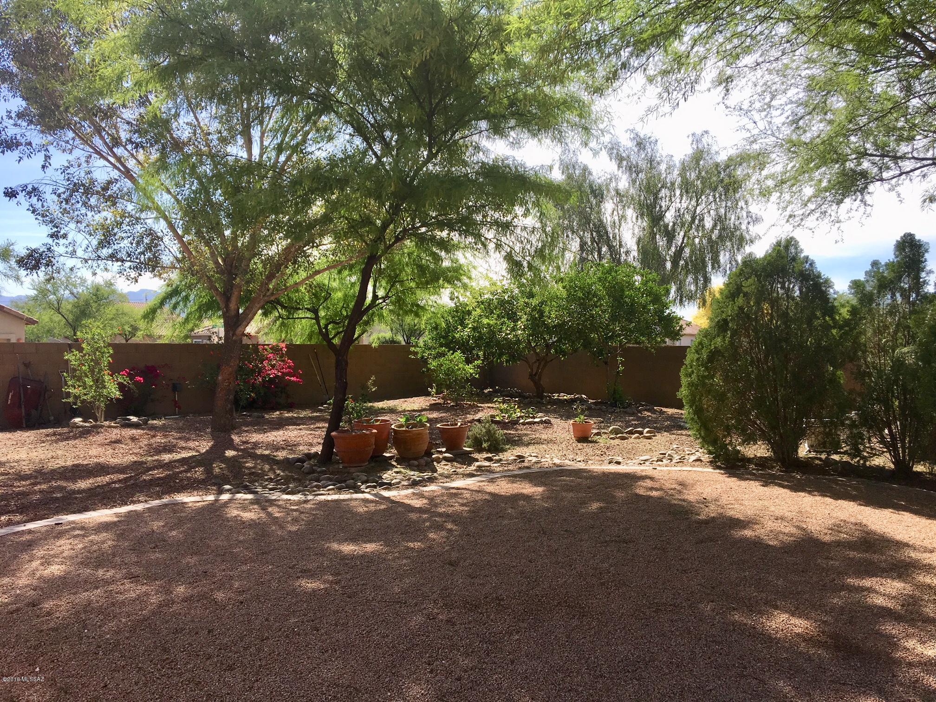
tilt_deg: -0.7
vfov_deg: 48.2
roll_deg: -0.3
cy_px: 351
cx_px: 468
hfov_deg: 61.7
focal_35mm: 29
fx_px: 784
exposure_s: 1/1099
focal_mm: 4.15
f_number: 2.2
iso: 25
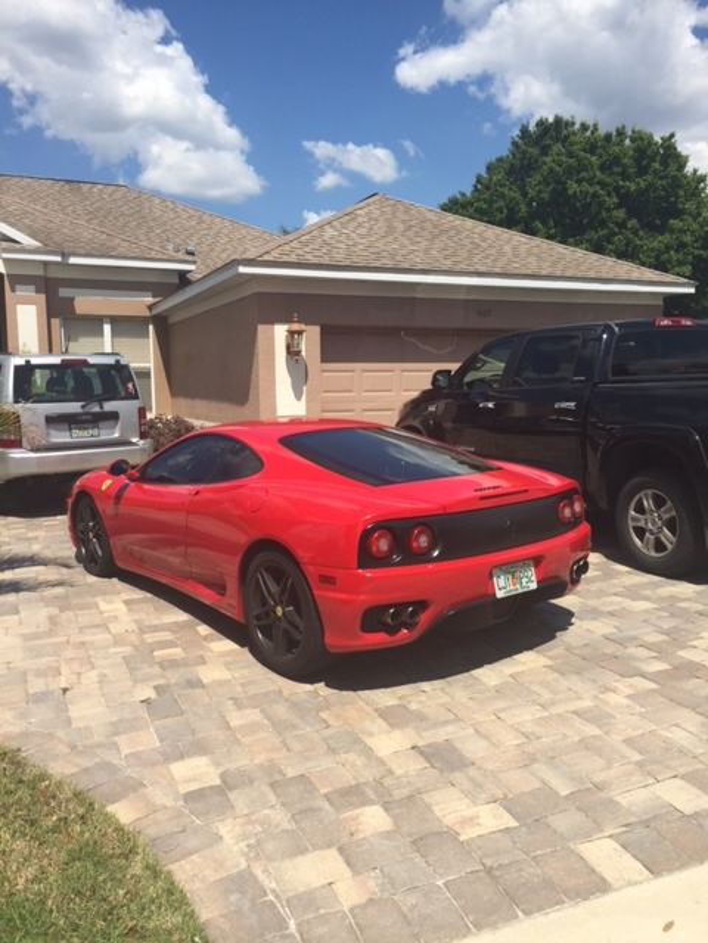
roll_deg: +0.2
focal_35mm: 29
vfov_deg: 61.7
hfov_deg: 48.2
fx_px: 791
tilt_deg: -5.4
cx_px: 354
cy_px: 472
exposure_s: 1/2326
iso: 32
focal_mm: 4.15
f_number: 2.2
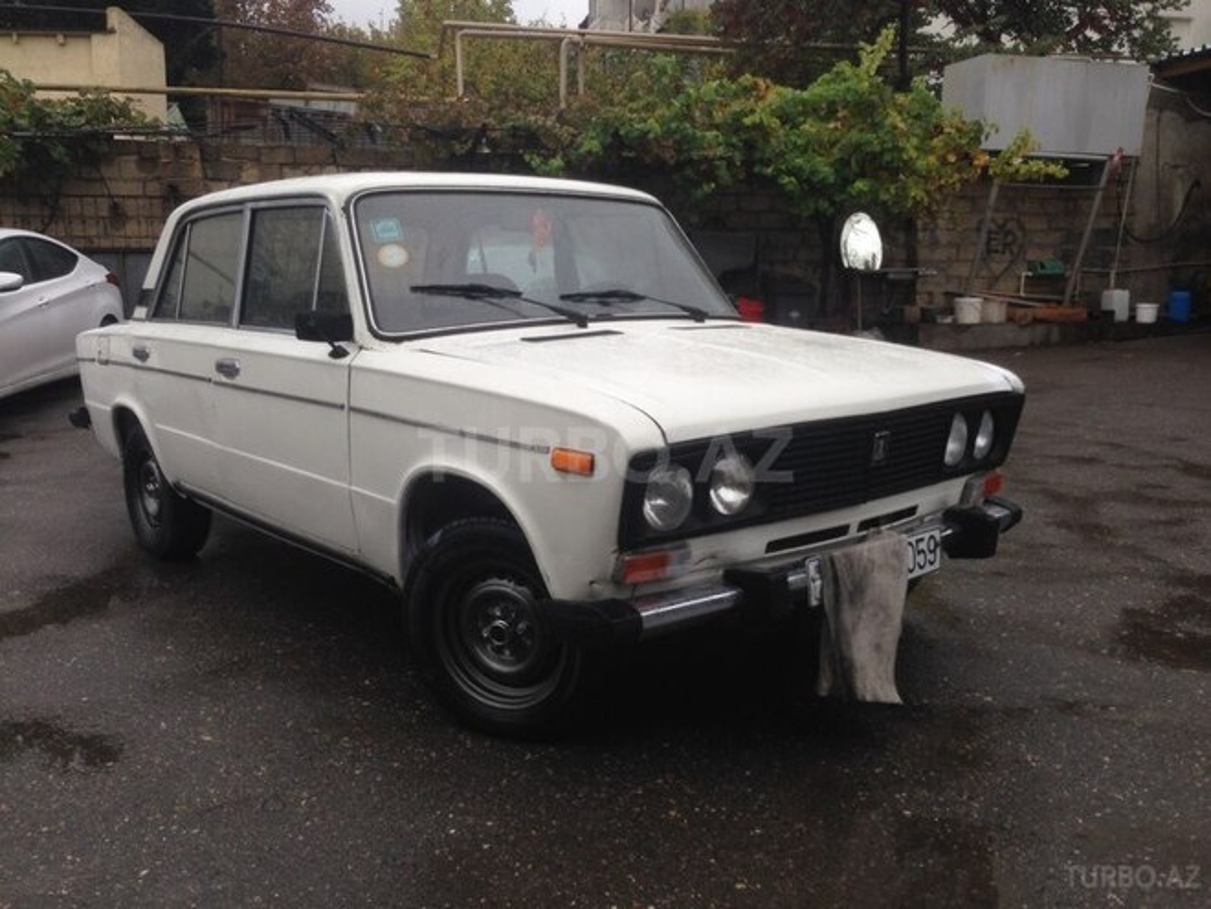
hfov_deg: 55.4
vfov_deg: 42.9
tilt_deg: -9.2
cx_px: 606
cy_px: 454
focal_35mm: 33
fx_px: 1154
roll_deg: -1.4
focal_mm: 4.12
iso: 50
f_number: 2.4
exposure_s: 1/120
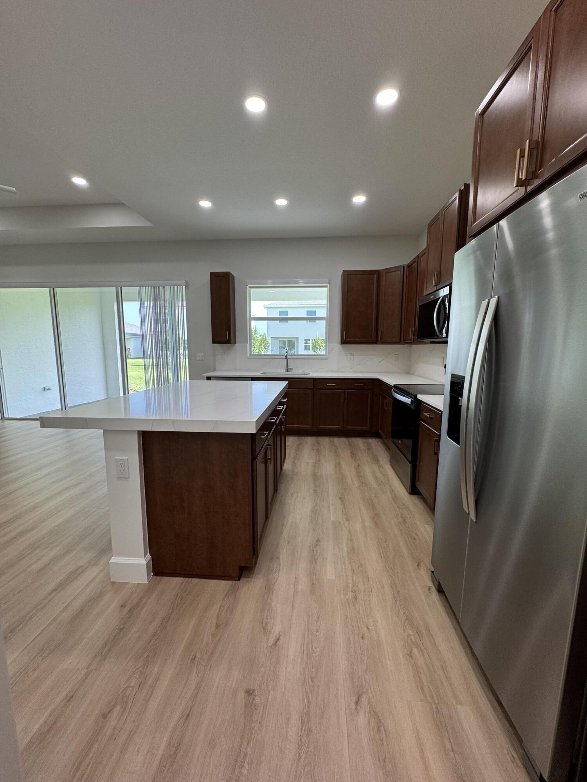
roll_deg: +0.2
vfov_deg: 102.1
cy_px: 391
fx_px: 317
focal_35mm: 14
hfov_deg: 85.7
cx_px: 294
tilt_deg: -8.3
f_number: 2.2
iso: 100
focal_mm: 2.22
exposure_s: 1/120
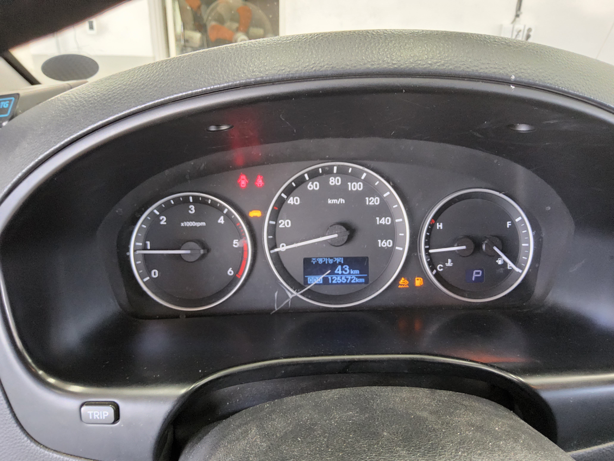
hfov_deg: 69.4
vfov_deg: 54.9
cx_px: 307
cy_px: 230
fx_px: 443
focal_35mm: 25
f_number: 2
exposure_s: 1/120
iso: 800
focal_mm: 3.08
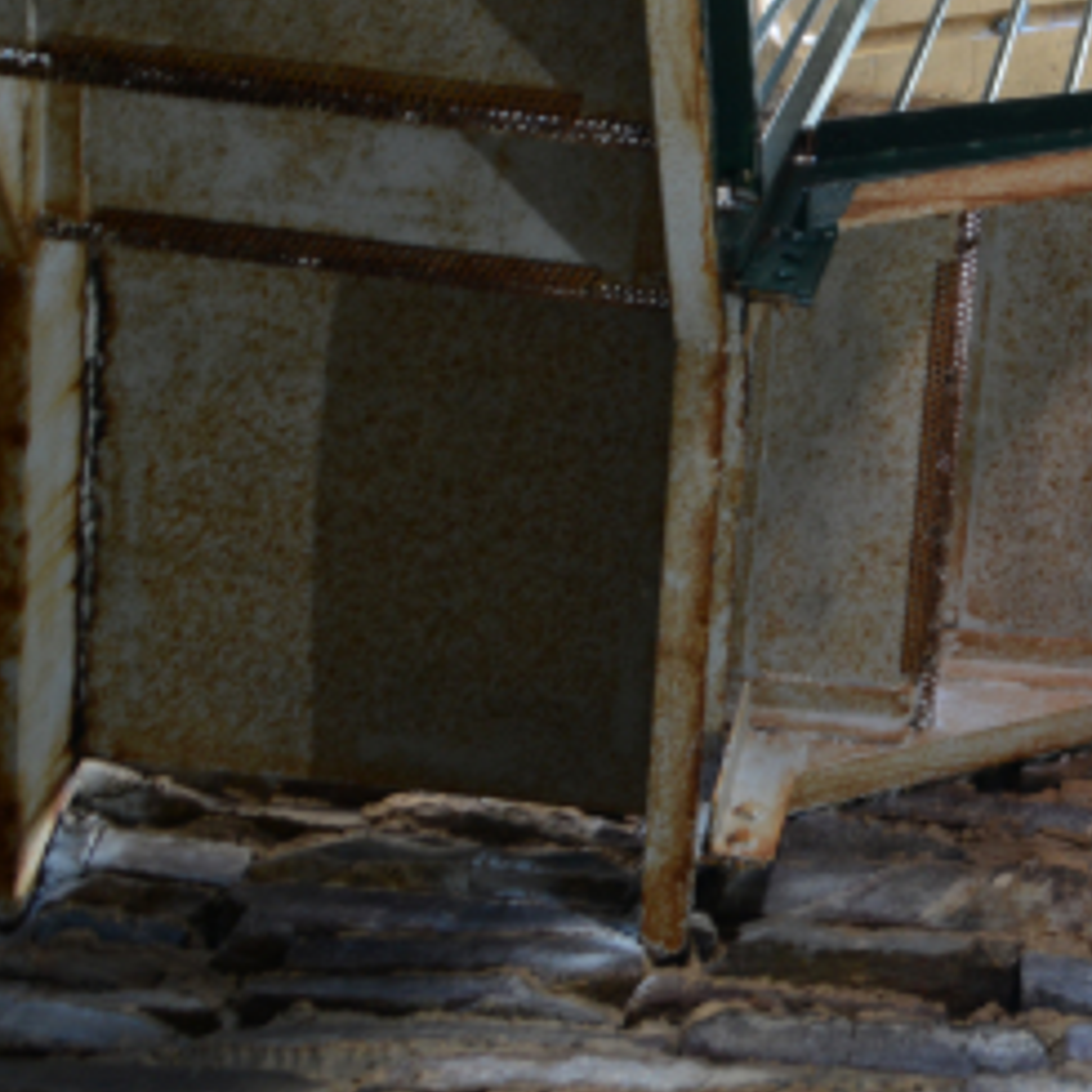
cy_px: 2
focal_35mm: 97
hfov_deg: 16.3
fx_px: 3462
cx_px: 1667
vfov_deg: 17.5
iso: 320
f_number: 3.5
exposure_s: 1/4
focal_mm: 28
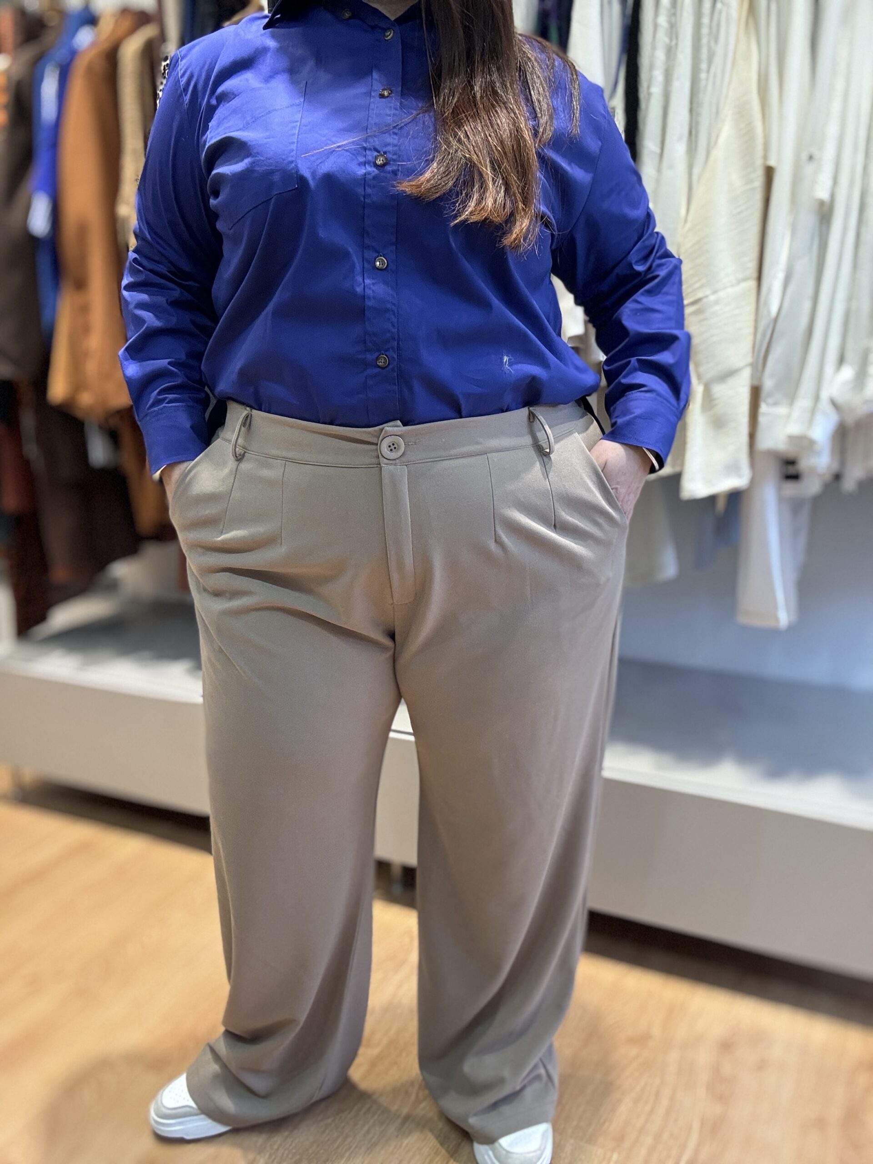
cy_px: 582
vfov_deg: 60.0
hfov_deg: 46.8
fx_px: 1009
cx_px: 436
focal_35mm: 30
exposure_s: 1/50
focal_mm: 2.69
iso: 100
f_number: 1.9
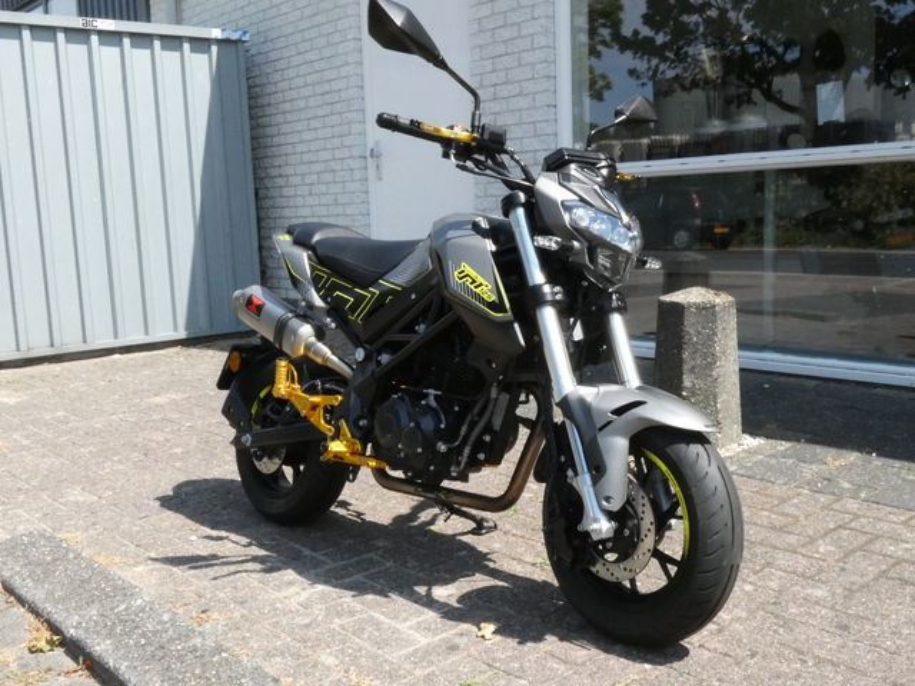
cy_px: 343
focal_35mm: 38
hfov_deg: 49.0
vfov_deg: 37.7
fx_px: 1004
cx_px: 458
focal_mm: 6.8
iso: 800
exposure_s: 1/800
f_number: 8
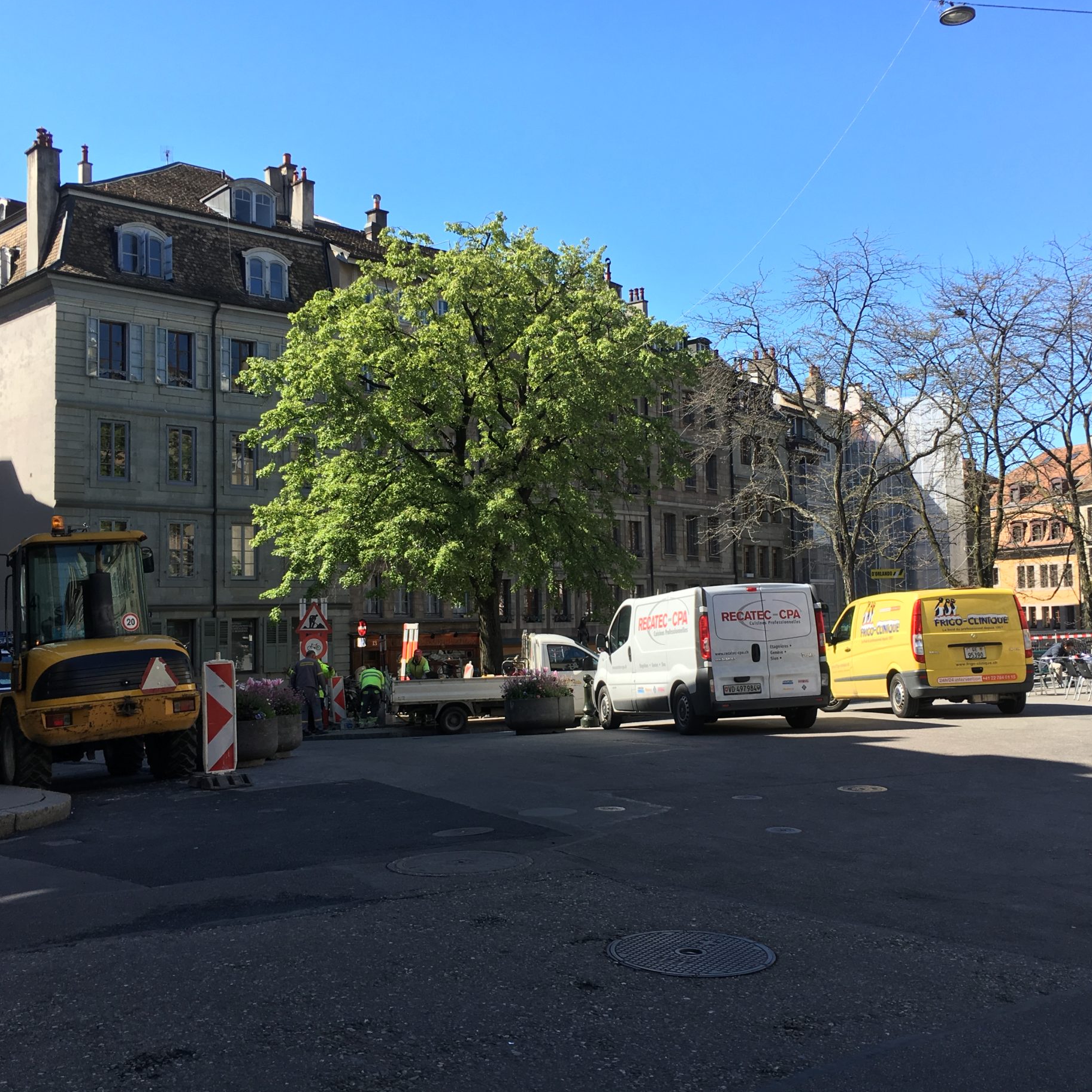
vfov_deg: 46.0
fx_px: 1285
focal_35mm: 36
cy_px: 523
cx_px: 603
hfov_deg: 46.0
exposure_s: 1/686
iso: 25
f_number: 2.2
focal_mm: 4.15
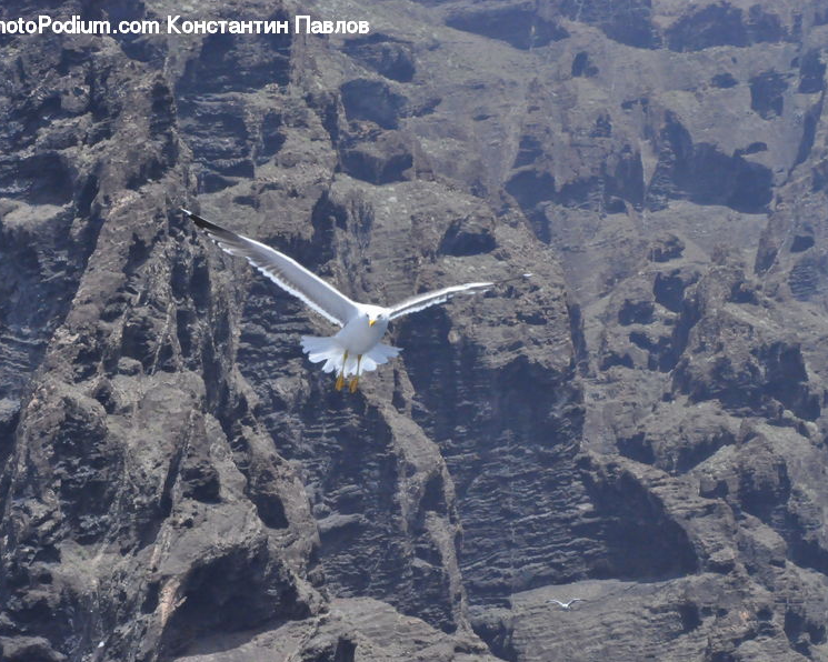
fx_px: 2916
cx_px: 378
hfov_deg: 16.2
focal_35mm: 119
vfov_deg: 13.0
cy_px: 331
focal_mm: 70
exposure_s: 1/500
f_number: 22
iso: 2500
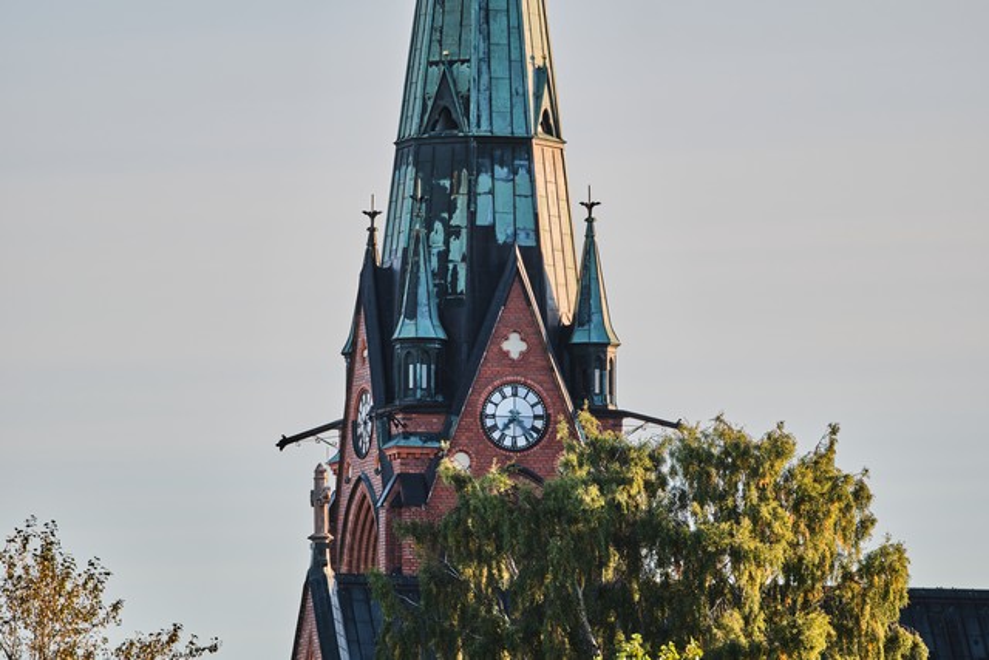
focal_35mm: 600
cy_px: 330
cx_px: 494
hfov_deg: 3.4
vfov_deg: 2.3
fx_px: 16486
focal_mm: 400
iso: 125
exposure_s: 1/600
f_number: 4.5
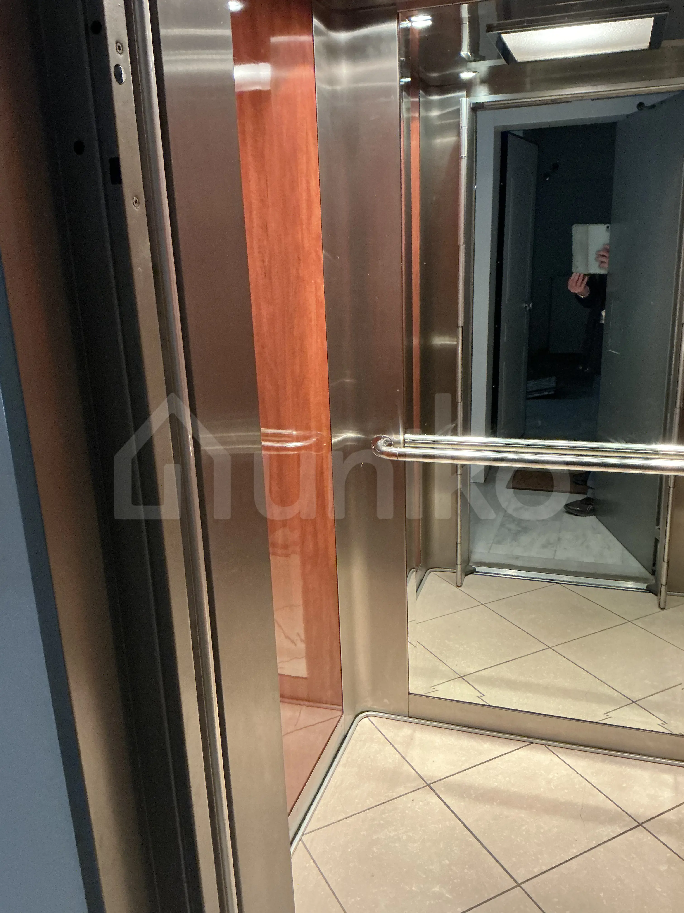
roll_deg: +2.3
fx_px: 738
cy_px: 456
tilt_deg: -15.3
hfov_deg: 49.7
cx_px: 342
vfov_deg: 63.4
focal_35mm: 28
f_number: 1.8
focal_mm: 3
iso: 320
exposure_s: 1/40
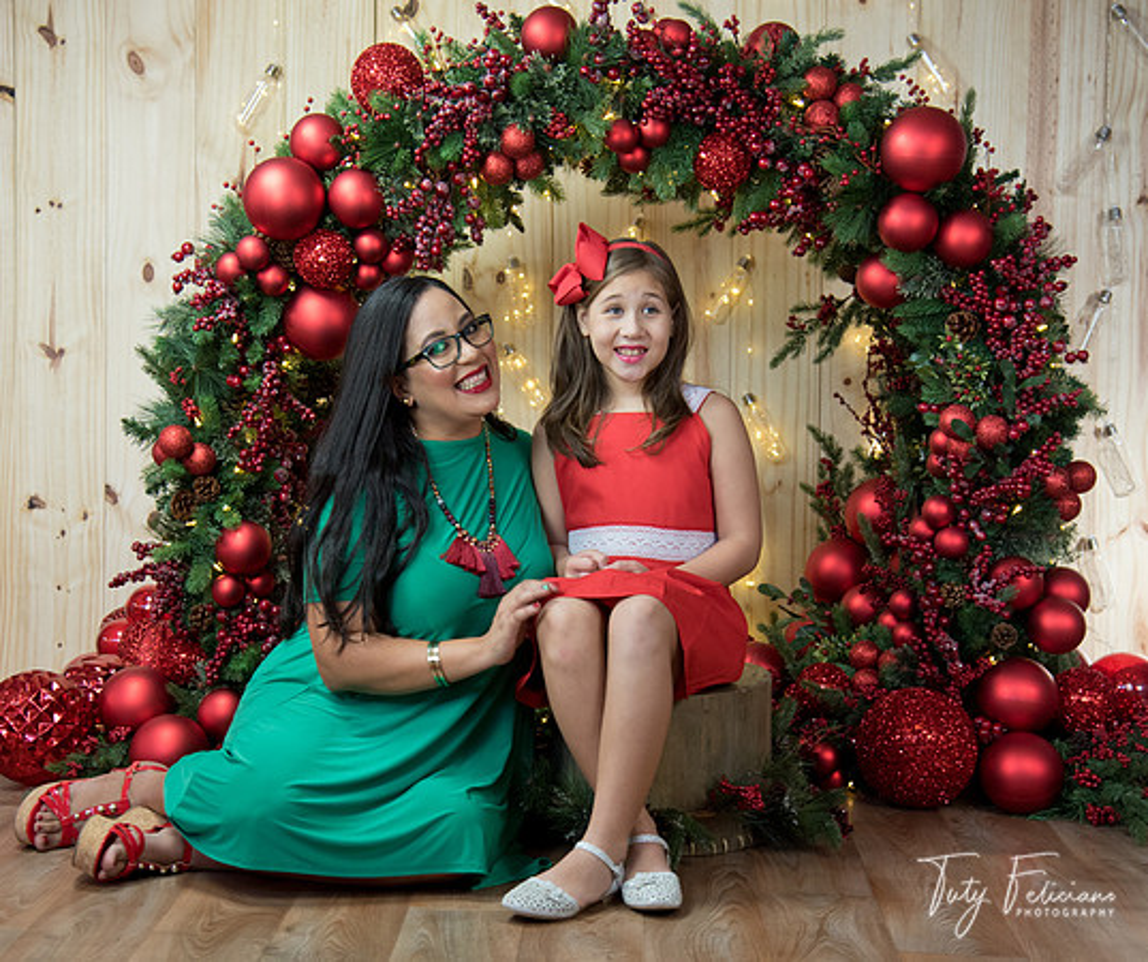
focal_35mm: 63
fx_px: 2170
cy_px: 507
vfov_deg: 25.0
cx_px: 509
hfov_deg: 29.6
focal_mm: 50
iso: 1000
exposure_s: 1/80
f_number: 4.5
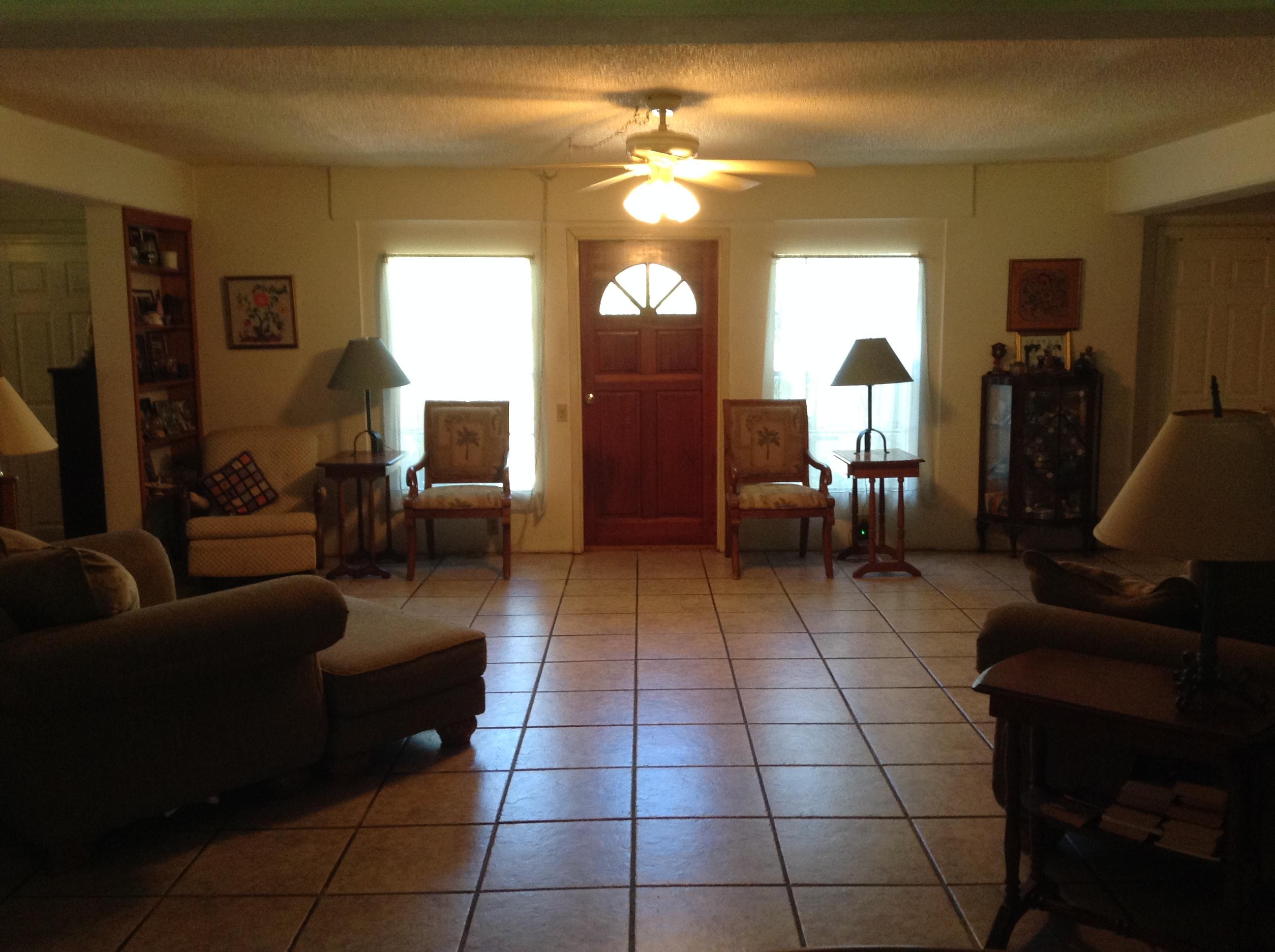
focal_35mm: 33
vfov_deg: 42.8
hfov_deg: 55.4
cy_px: 476
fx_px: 1214
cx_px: 638
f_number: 2.4
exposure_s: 1/24
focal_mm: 3.3
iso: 100
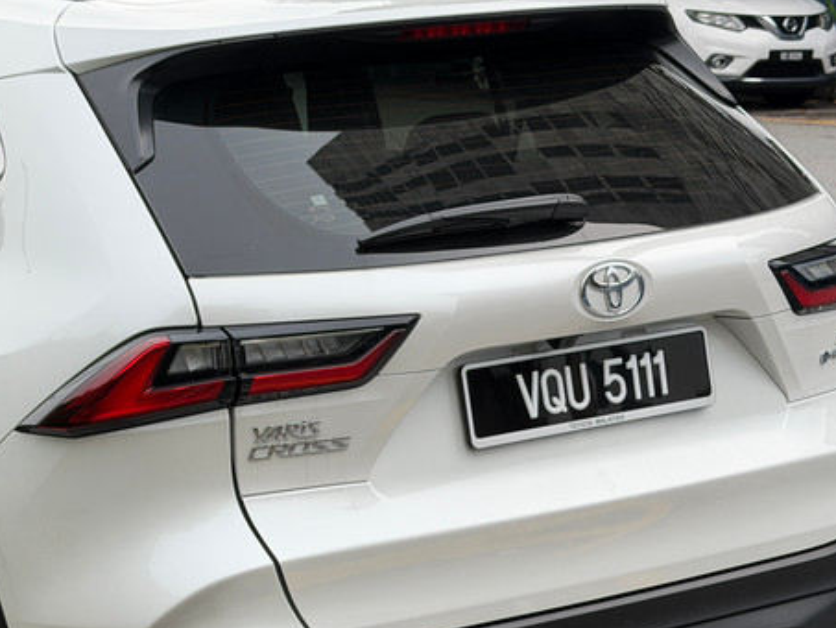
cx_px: 207
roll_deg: +1.5
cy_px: 449
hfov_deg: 21.8
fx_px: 2150
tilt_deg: -13.3
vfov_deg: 16.5
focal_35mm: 89
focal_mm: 6.76
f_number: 1.78
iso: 64
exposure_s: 1/837
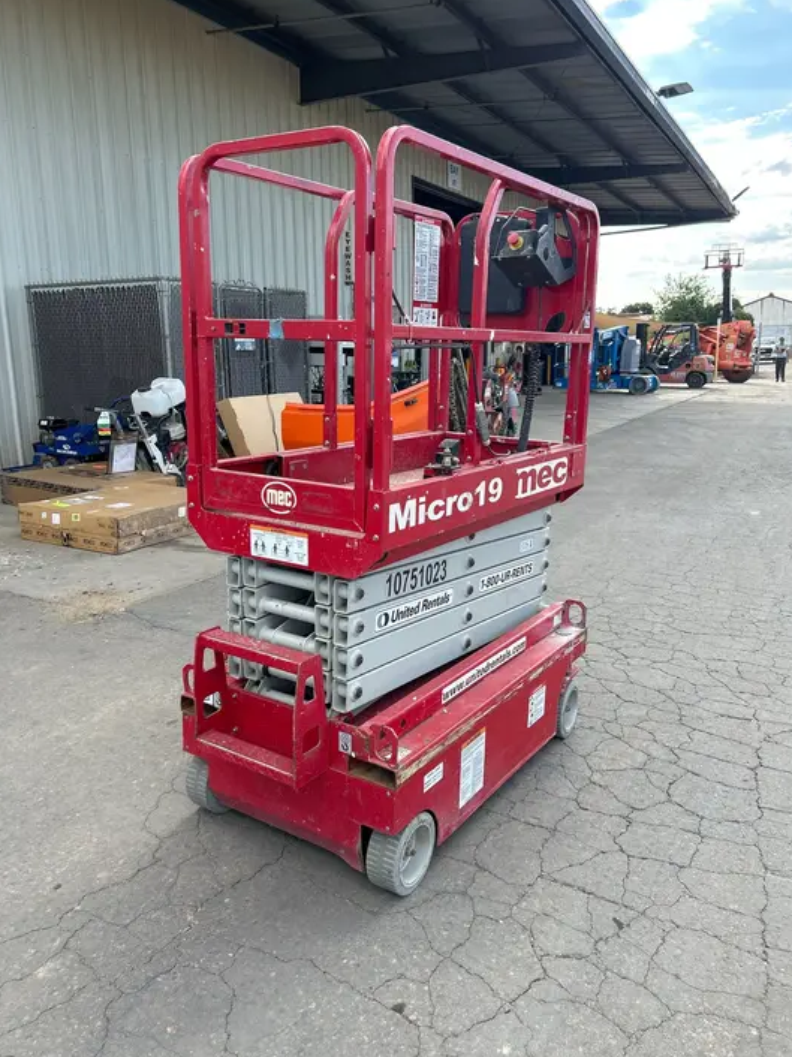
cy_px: 522
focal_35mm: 27
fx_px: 824
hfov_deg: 51.3
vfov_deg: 65.3
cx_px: 409
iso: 50
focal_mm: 5.7
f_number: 1.5
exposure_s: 1/1089
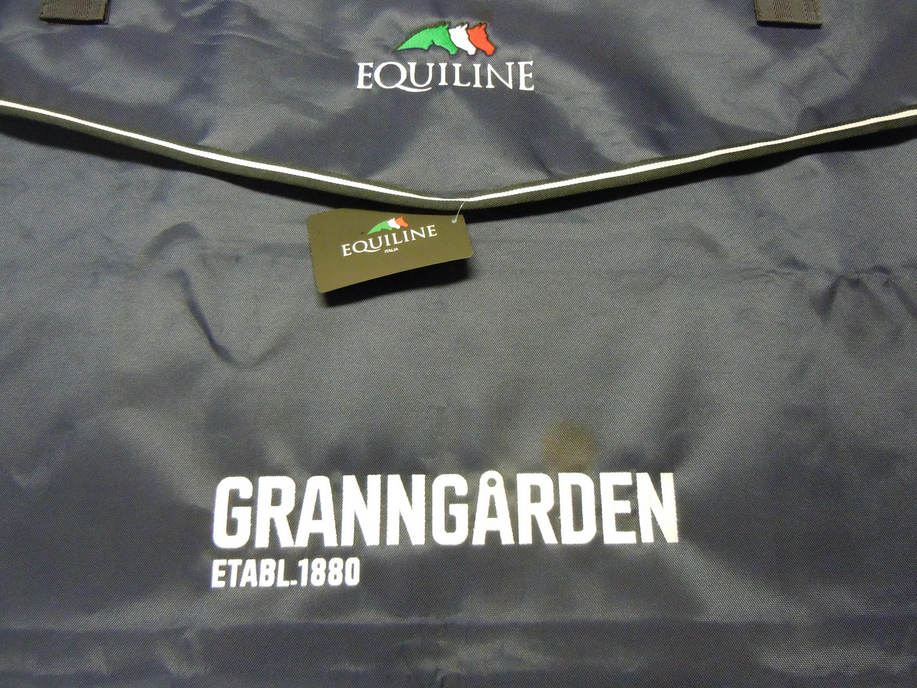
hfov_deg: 60.0
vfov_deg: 46.8
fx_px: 795
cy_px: 344
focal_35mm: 30
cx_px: 458
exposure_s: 1/25
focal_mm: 5.4
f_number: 3.5
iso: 800
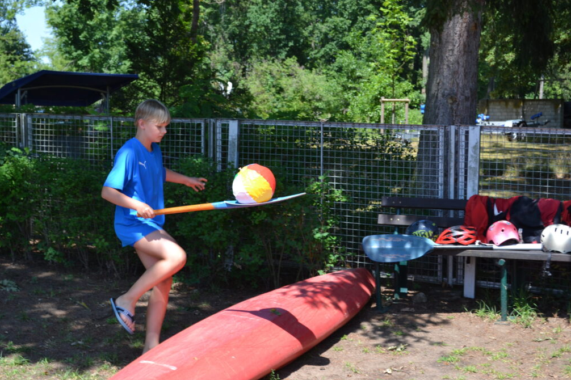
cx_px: 288
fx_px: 872
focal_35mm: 55
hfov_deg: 36.3
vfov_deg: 24.6
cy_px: 189
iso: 100
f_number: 6.3
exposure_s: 1/160
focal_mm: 36
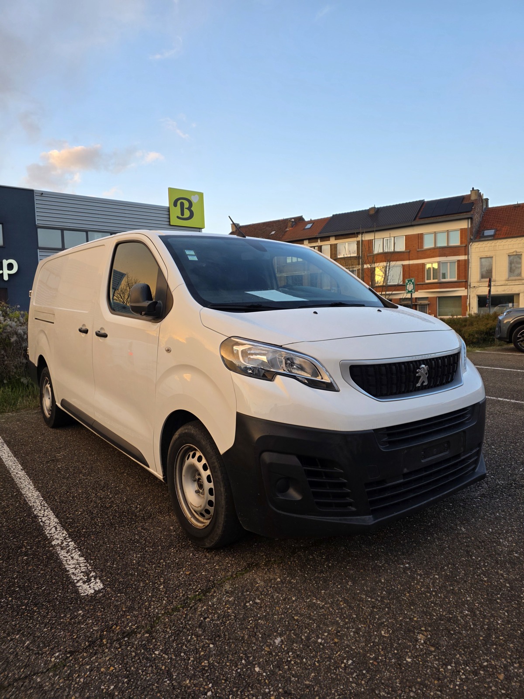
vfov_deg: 73.9
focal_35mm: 23
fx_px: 464
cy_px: 350
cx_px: 262
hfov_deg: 58.9
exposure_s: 1/180
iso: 40
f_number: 1.7
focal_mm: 6.3
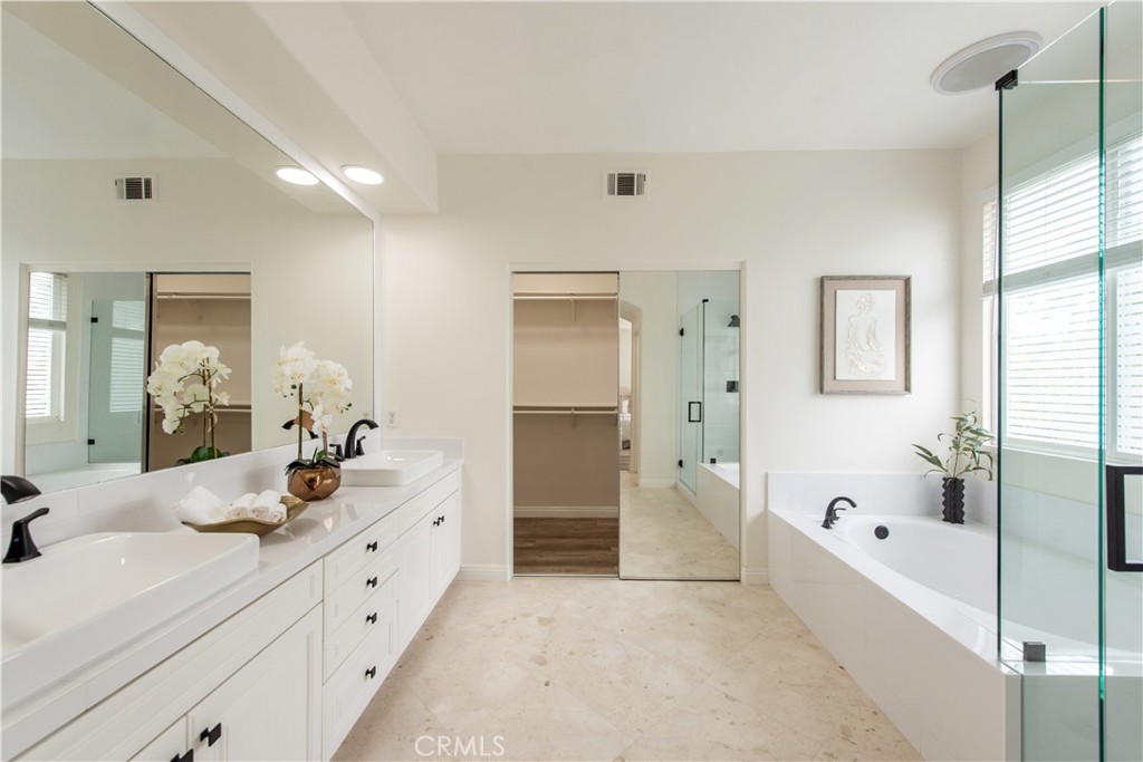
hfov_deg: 104.2
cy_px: 381
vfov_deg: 81.2
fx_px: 445
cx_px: 572
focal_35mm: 14
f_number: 6.3
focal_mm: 14
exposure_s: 1/160
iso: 400
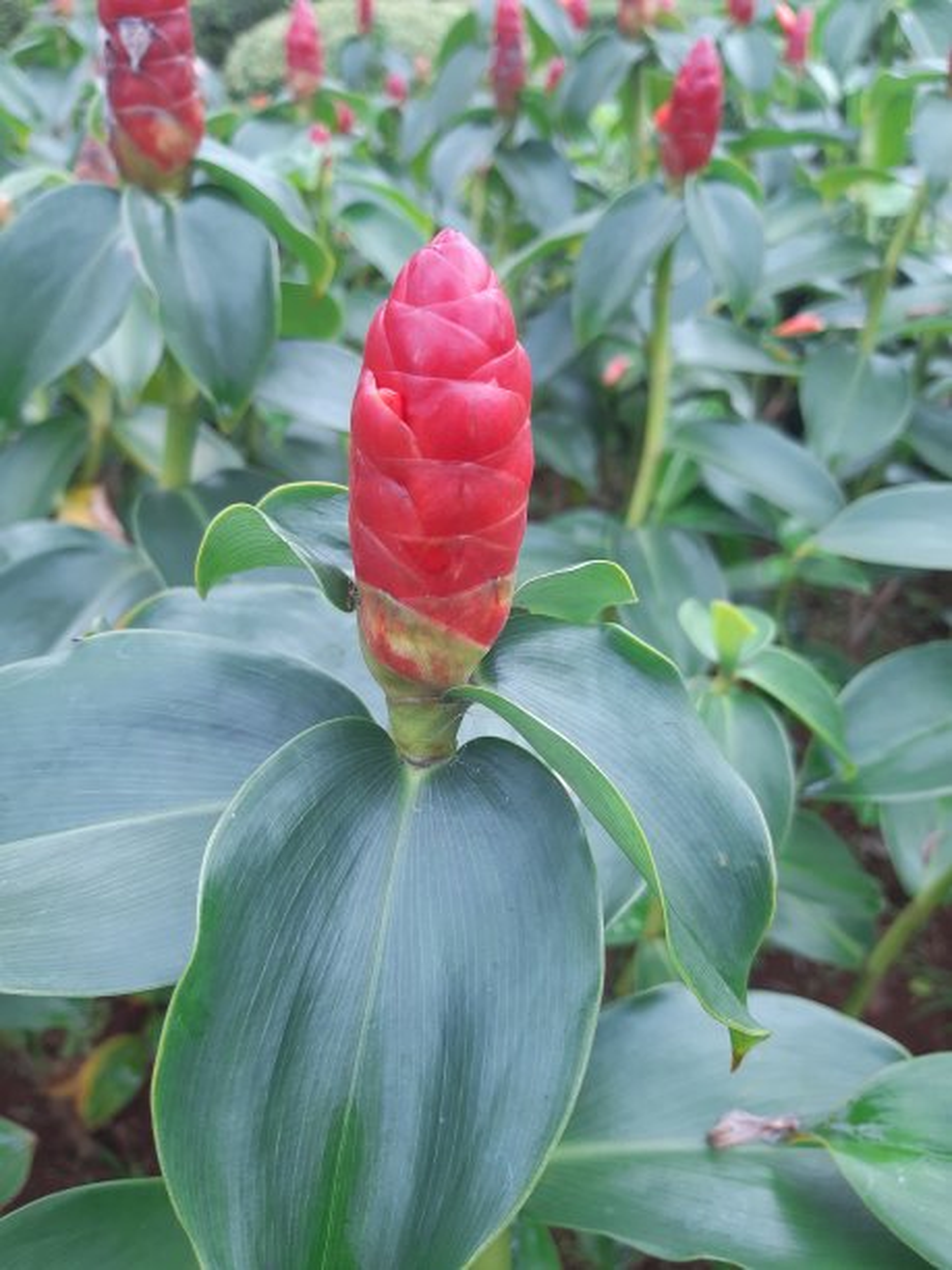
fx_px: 953
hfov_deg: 53.1
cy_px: 635
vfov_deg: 67.3
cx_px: 476
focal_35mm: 26
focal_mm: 3.93
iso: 40
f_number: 1.7
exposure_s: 1/103
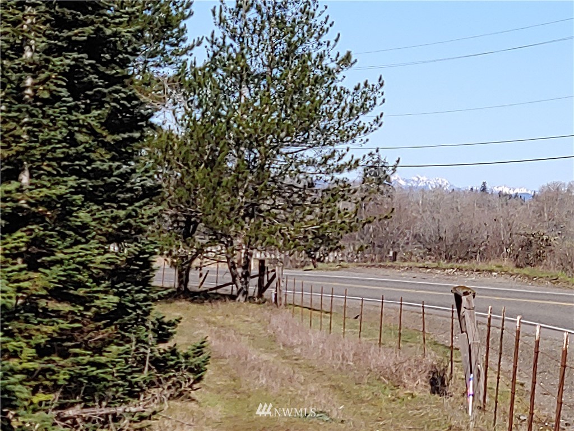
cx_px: 287
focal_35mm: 160
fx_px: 2653
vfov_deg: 9.3
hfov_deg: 12.3
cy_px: 216
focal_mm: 5.88
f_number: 2.4
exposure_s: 1/629
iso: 50
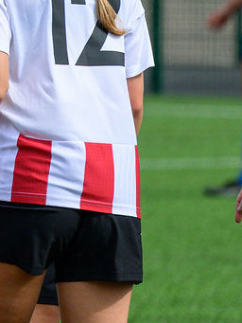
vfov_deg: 1.4
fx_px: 13498
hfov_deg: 1.0
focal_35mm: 1449
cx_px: -305
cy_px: -120
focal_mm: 250
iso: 400
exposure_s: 1/1600
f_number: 5
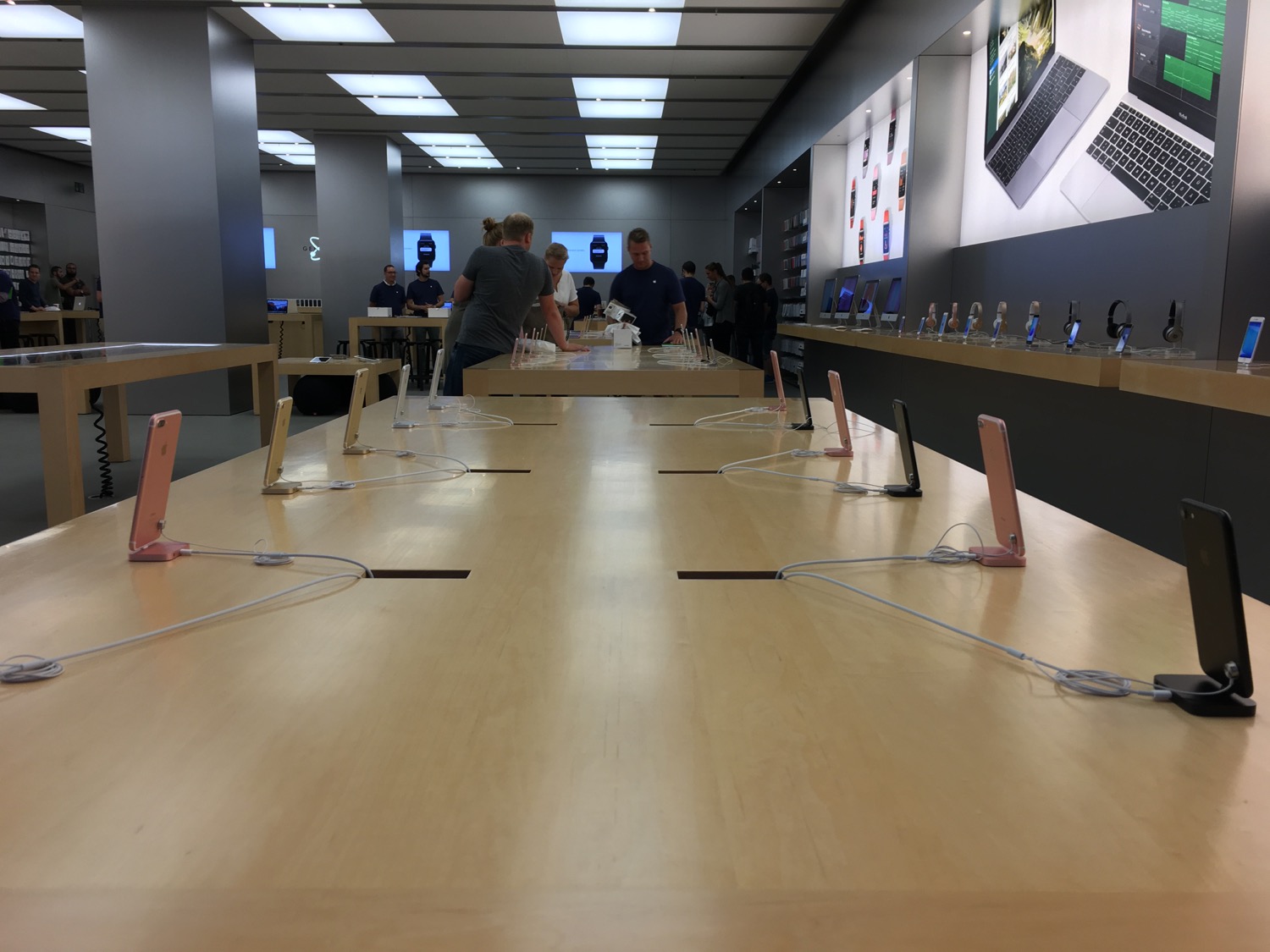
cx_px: 635
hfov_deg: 61.7
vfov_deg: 48.2
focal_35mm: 29
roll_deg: +1.3
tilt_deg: -8.7
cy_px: 476
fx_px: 1064
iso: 25
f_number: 2.2
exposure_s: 1/50
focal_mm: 4.15
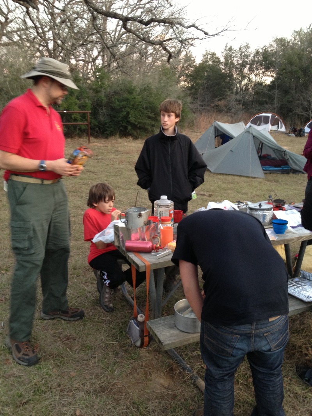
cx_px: 156
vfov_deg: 52.6
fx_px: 420
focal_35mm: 35
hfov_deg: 40.7
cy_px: 208
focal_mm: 4.28
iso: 100
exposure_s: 1/20
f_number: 2.4
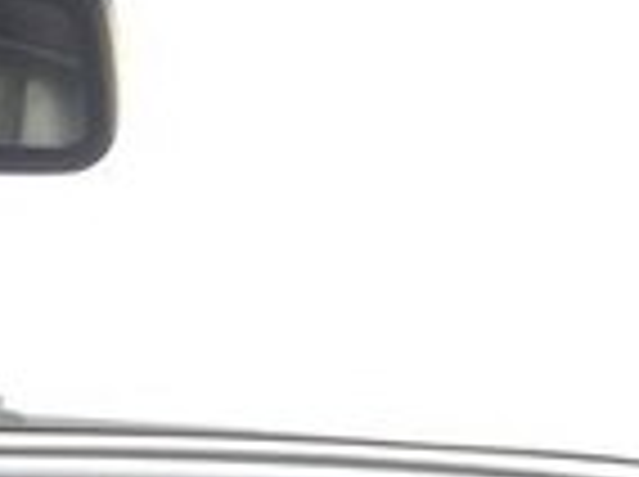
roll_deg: -0.1
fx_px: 2488
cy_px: 1087
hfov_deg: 13.6
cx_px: -360
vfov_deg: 9.8
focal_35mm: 135
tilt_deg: -28.1
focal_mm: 4.15
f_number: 2.2
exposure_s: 1/60
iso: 50
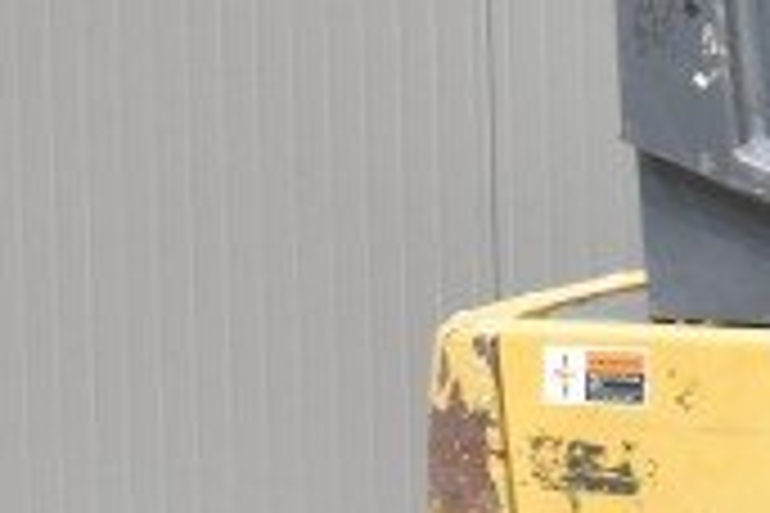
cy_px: 99
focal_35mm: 327
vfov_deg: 4.2
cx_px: 2085
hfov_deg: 6.0
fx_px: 6983
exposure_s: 1/15
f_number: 6.3
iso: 1250
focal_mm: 31
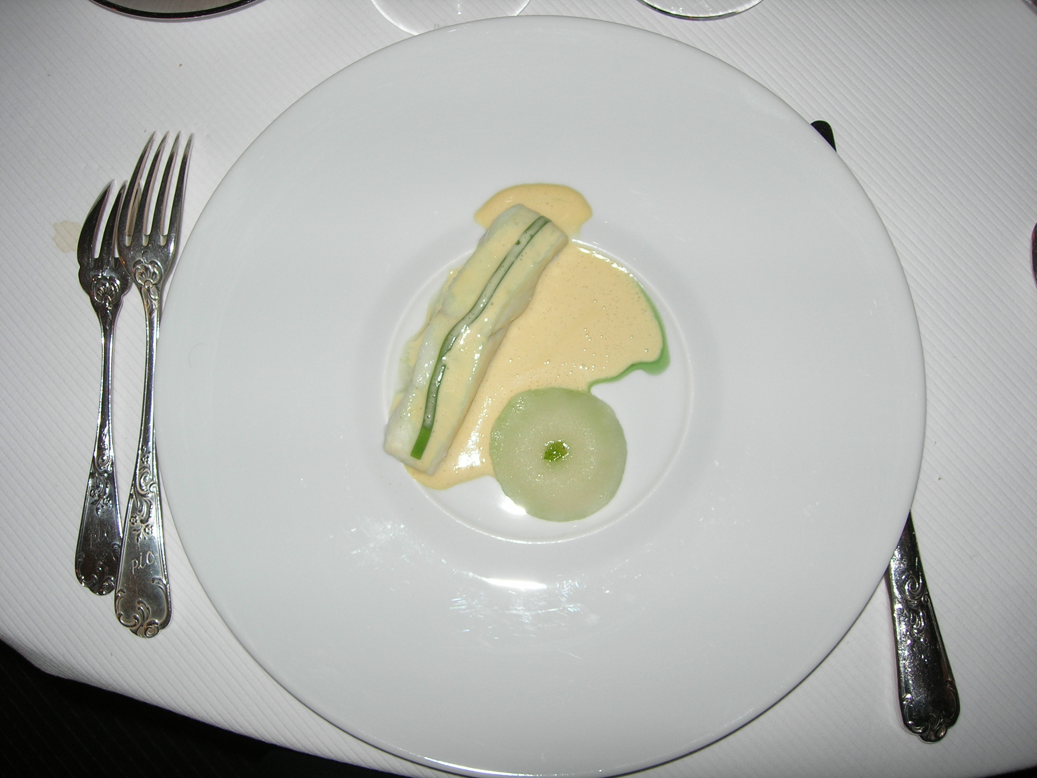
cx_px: 518
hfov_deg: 49.0
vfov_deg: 37.7
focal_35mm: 38
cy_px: 389
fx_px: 1138
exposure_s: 1/60.1
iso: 64
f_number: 2.8
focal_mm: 7.8
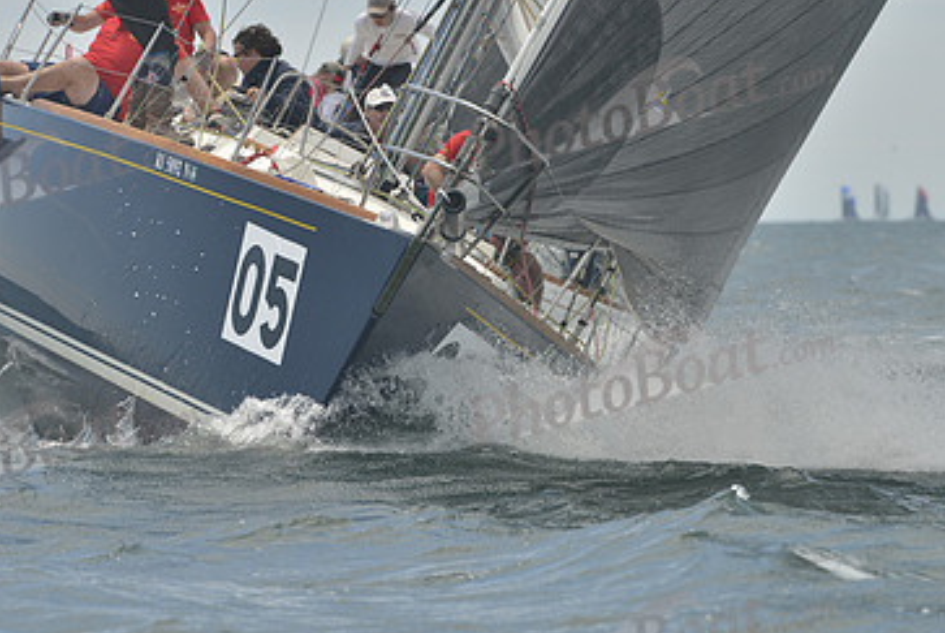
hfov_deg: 5.4
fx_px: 10066
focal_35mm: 383
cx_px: 336
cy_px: 283
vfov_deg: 3.6
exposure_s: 1/1000
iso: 280
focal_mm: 240
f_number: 7.1
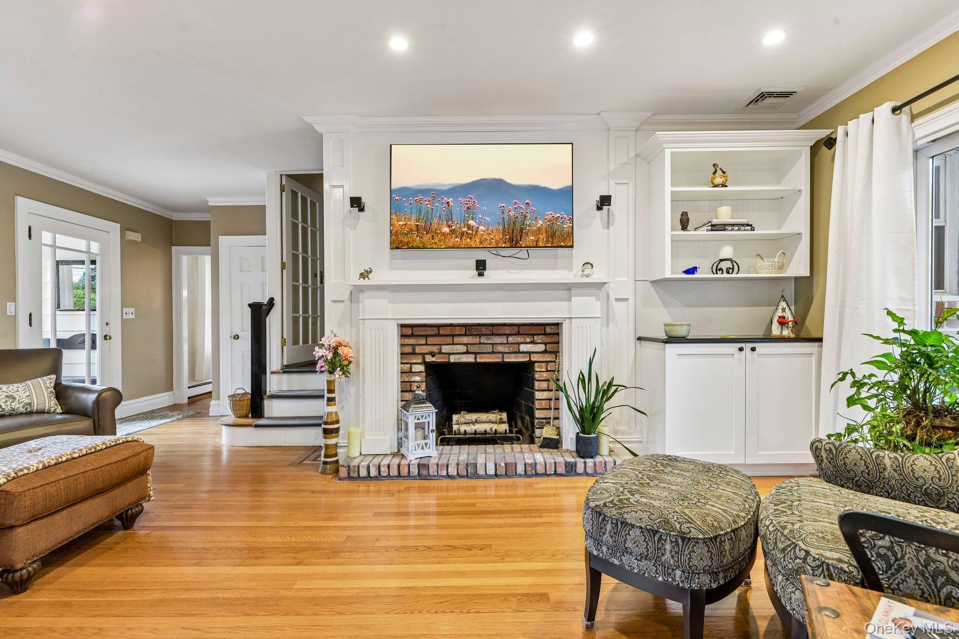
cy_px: 320
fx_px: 453
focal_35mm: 17
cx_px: 480
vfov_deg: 70.4
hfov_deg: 93.3
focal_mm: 17
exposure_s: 1/4
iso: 250
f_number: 9
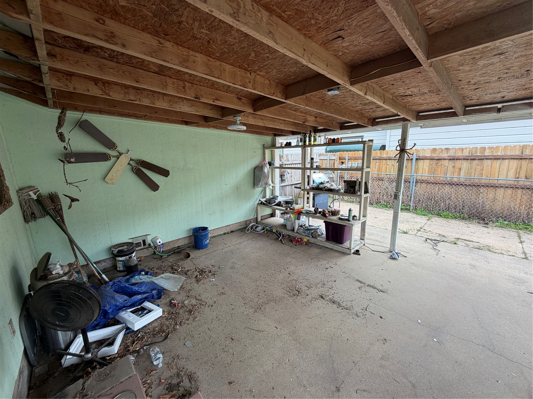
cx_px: 266
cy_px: 200
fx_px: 216
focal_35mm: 14
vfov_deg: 85.7
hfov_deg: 102.1
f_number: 2.2
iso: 40
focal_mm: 2.22
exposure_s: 1/134
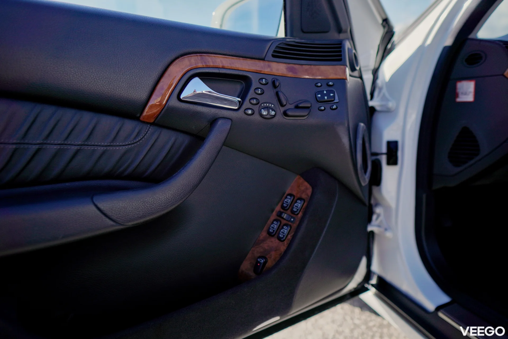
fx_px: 339
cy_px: 170
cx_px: 254
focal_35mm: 24
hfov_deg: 73.7
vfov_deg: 53.1
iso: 100
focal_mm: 16
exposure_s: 1/4000
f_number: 1.8
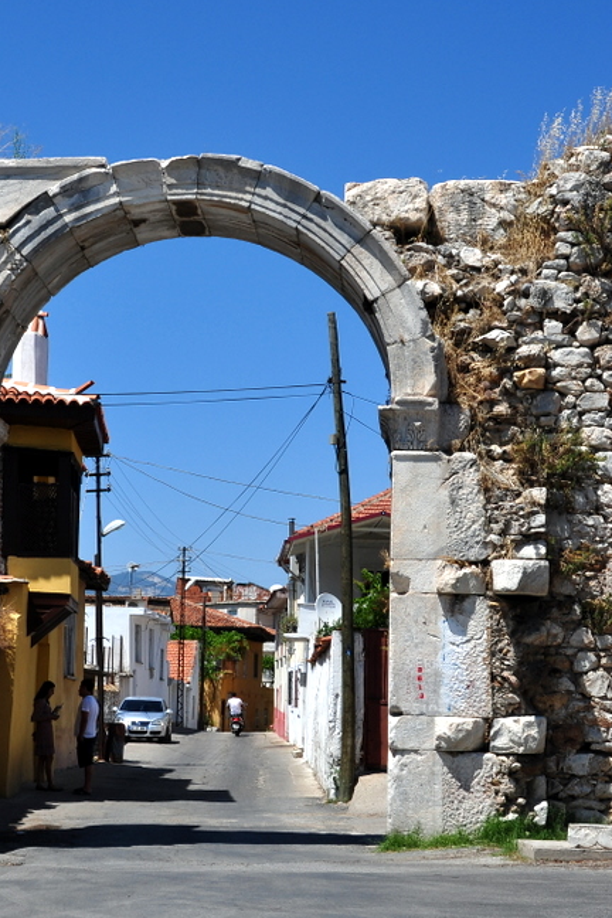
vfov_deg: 28.5
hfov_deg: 19.1
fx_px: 1810
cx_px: 204
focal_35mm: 71
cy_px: 452
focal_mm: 30
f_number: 11
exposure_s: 1/320
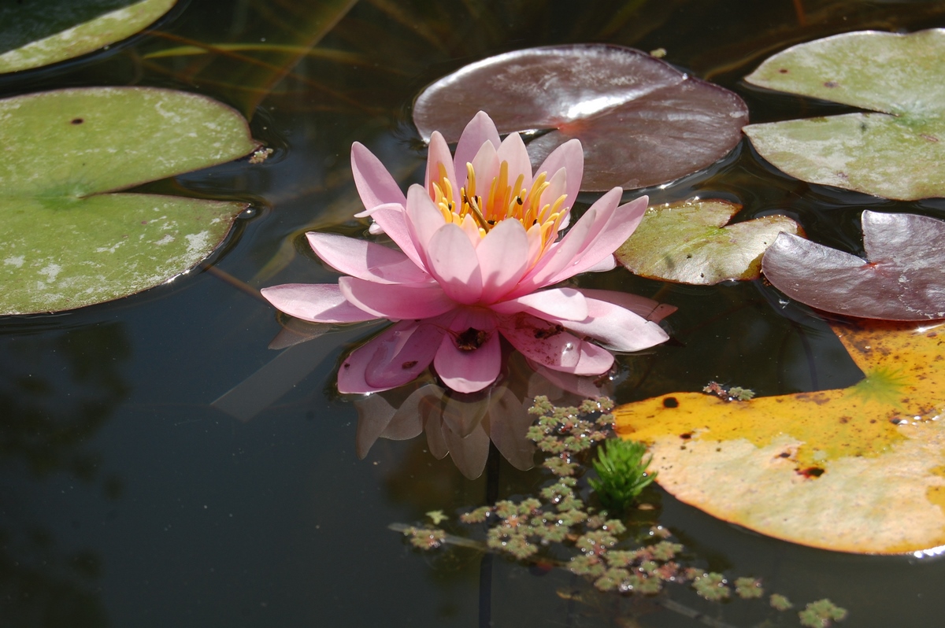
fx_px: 2164
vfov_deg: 16.5
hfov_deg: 24.6
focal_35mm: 82
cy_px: 314
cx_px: 472
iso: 200
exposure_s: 1/400
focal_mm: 55
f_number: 10
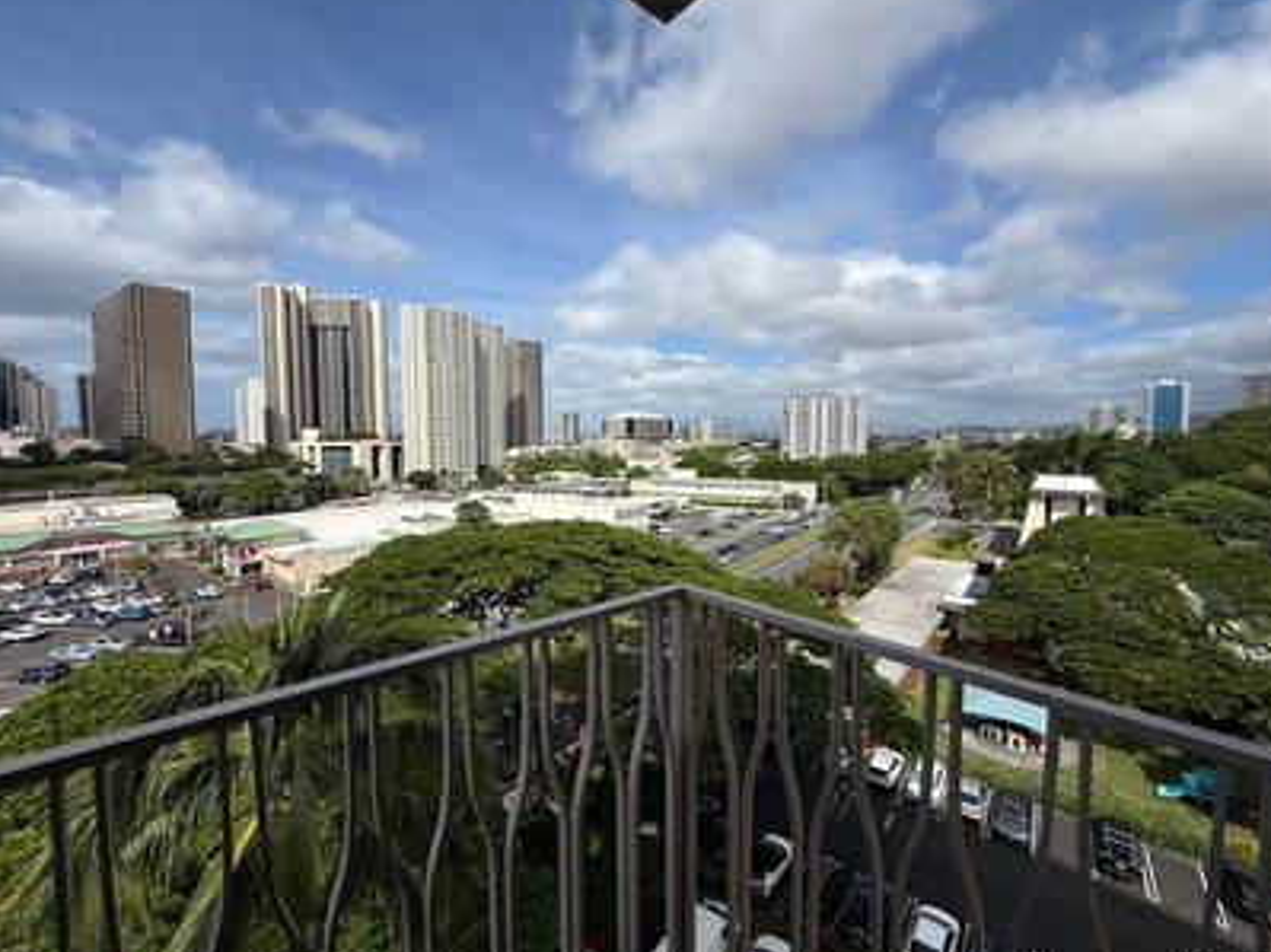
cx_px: 623
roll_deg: -0.7
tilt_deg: -3.2
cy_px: 465
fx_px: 551
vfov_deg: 81.7
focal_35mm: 15
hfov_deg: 98.2
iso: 50
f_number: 2.2
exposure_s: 1/3891
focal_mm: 2.22
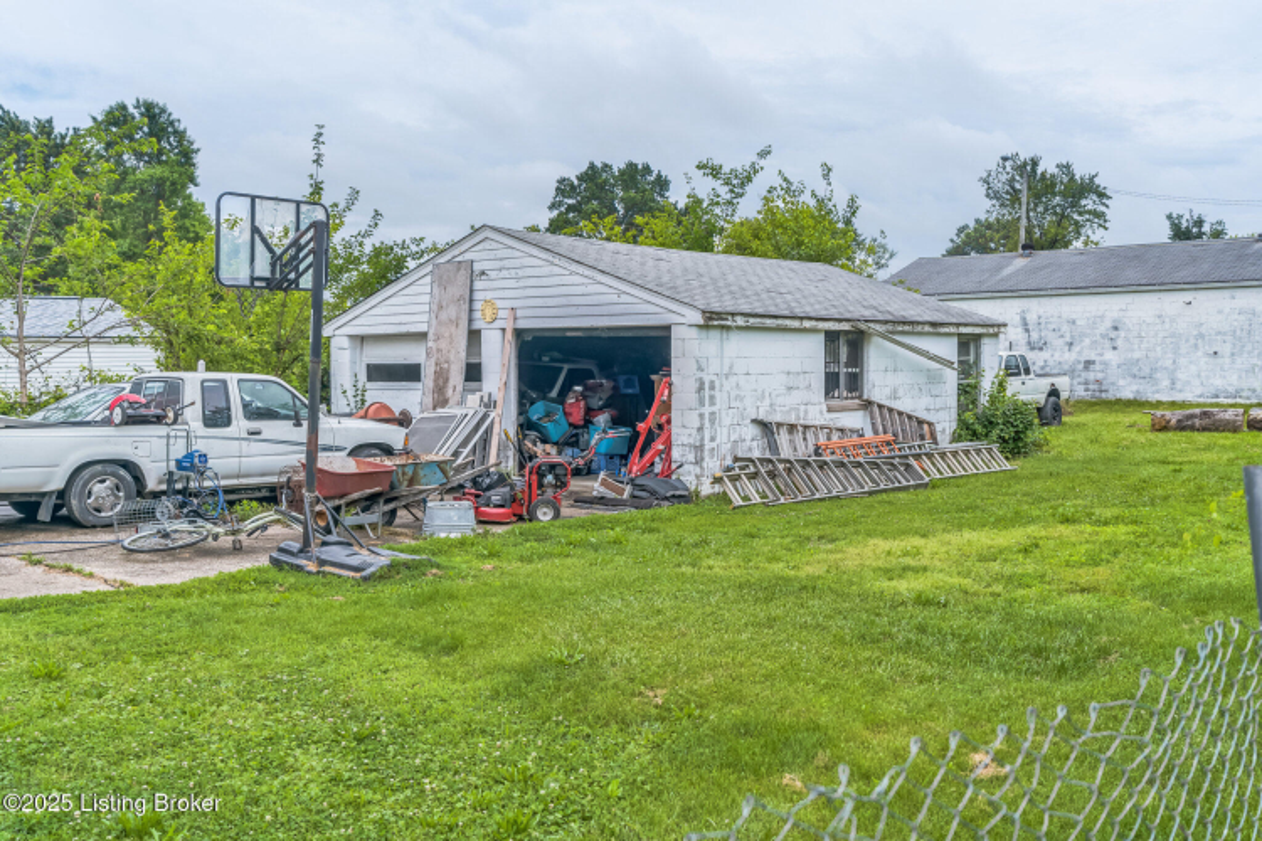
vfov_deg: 37.9
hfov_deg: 54.4
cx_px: 631
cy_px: 420
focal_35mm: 35
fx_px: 1227
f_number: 3.2
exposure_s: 1/400
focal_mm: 35
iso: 100
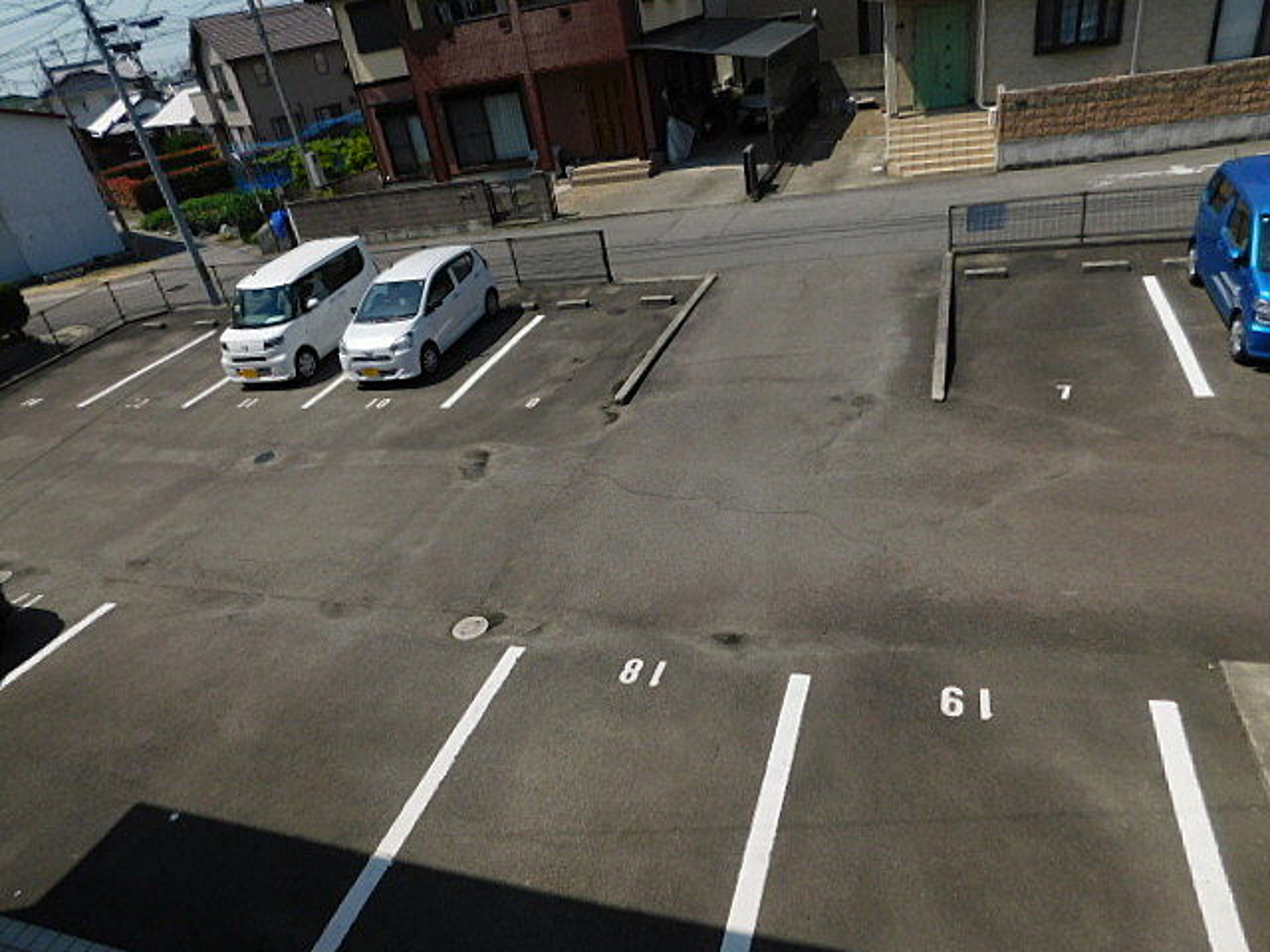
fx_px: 844
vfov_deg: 58.9
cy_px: 476
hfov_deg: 73.9
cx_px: 635
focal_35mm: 23
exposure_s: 1/800
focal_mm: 4
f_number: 6
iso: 125
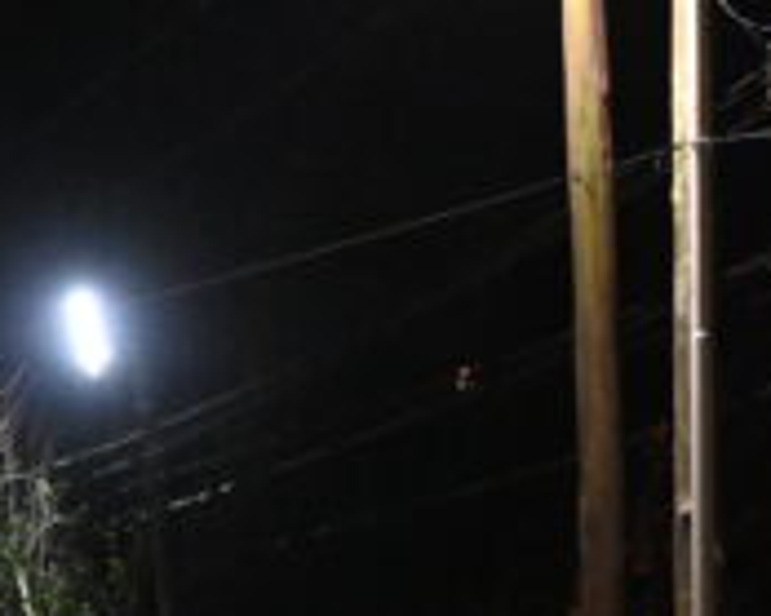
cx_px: -226
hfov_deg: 5.3
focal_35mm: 361
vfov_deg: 4.3
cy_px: 600
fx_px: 8233
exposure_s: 1/100
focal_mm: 58
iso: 8000
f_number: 4.5
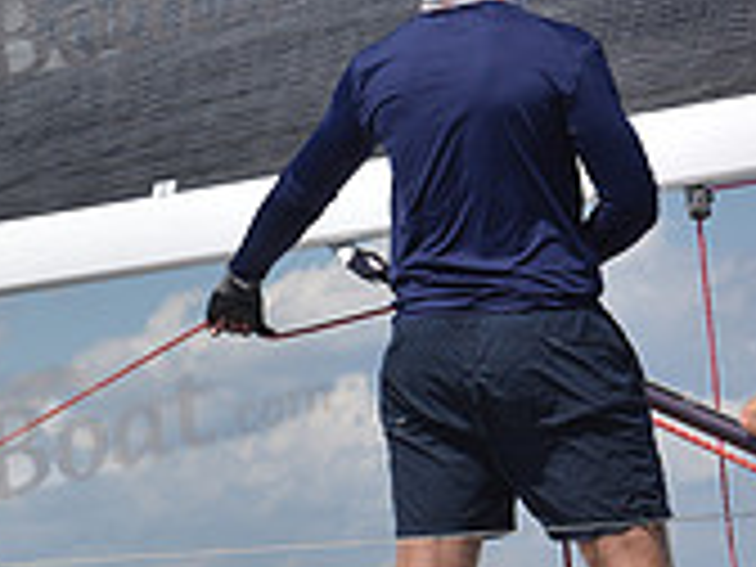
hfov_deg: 6.0
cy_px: 758
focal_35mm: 325
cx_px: -531
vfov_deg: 4.6
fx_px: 7098
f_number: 11
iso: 320
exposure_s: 1/1250
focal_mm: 98
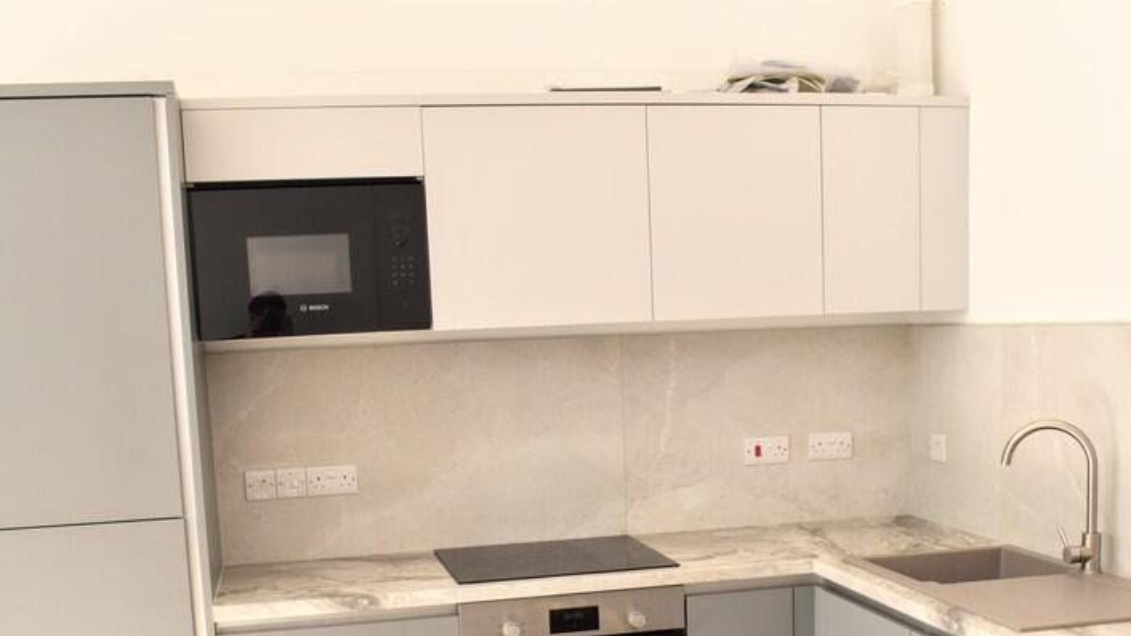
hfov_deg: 49.4
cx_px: 566
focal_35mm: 41
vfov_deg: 28.1
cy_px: 545
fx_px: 1229
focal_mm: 18
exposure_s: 1/160
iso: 400
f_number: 6.3
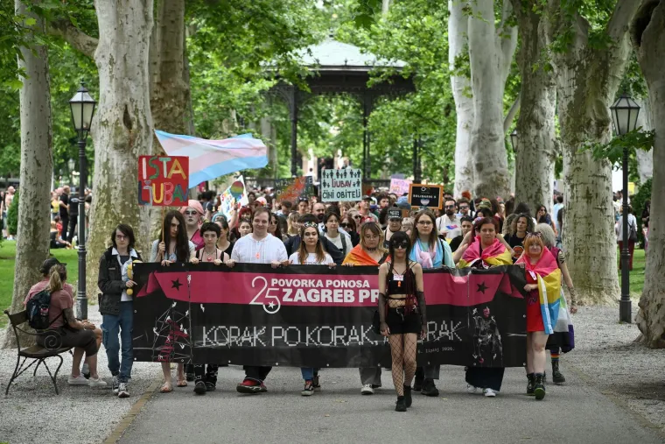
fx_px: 1811
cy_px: 222
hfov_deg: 20.8
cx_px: 332
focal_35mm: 98
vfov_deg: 14.0
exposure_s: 1/500
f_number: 4
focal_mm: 98
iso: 500
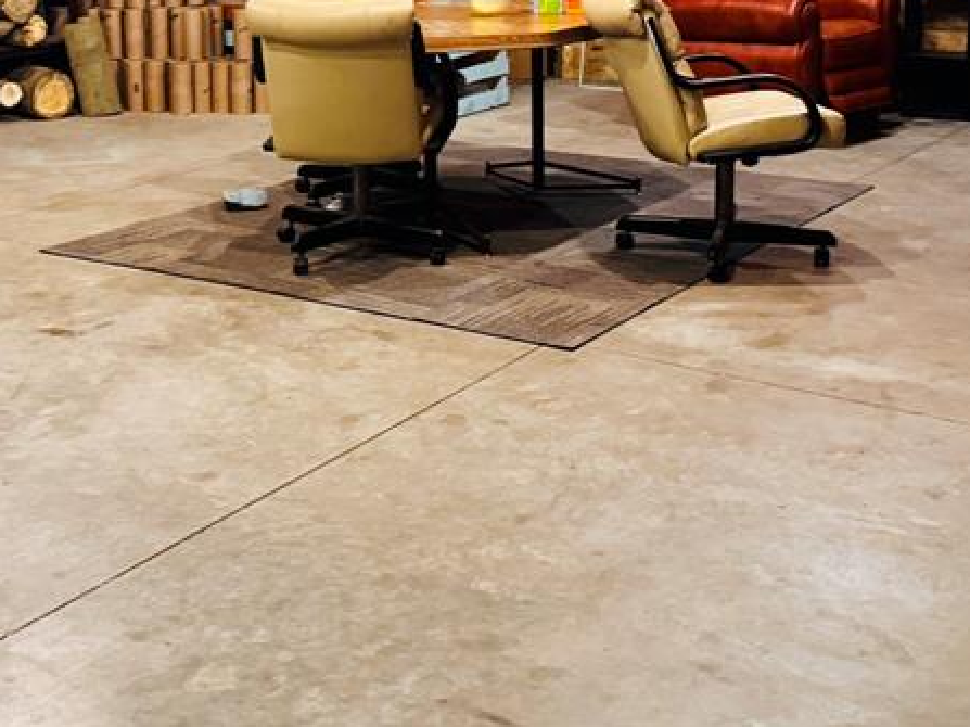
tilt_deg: -6.9
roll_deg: +2.8
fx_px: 1541
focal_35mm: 55
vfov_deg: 25.9
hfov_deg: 34.8
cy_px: 104
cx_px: 378
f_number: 1.78
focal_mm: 6.76
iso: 500
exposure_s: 1/60
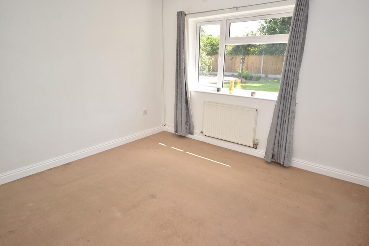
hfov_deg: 81.2
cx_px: 184
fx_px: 215
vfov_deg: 59.5
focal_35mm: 21
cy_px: 123
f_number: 4.8
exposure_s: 1/200
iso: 280
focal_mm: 14
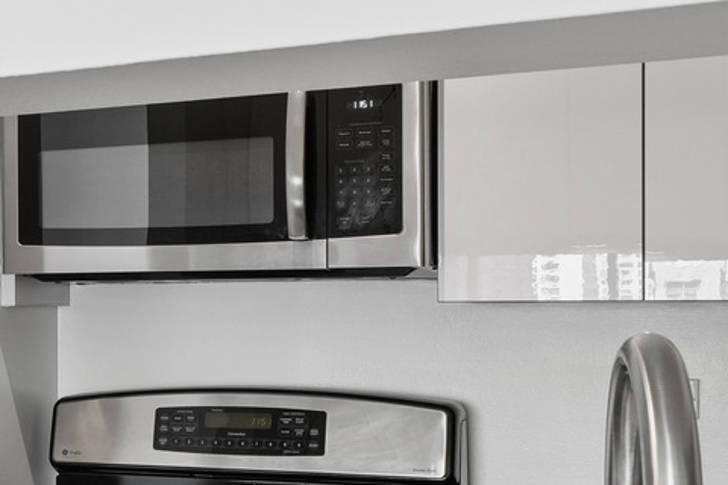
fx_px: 1618
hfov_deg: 21.0
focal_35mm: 80
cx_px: -405
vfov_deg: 17.0
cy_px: 320
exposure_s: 1/5
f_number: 10
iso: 100
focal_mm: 16
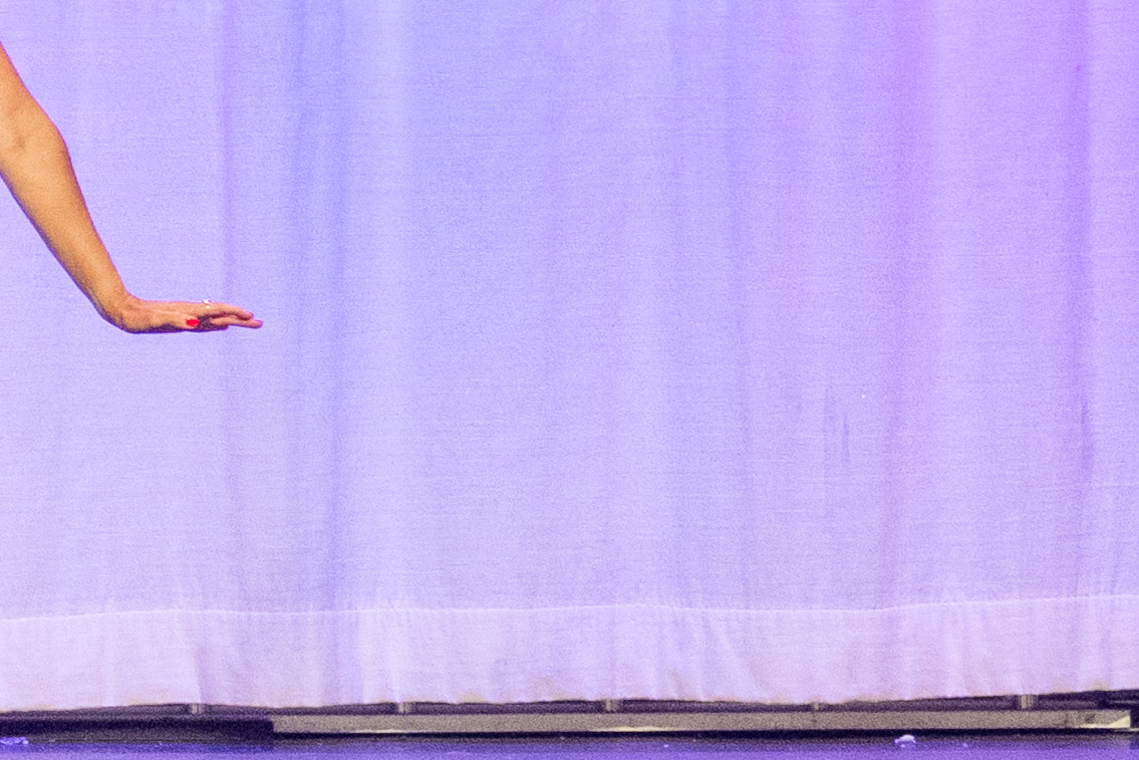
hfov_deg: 3.1
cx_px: -1520
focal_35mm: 669
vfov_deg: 2.1
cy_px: -121
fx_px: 21168
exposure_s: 1/250
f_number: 2.8
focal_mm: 92
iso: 1250
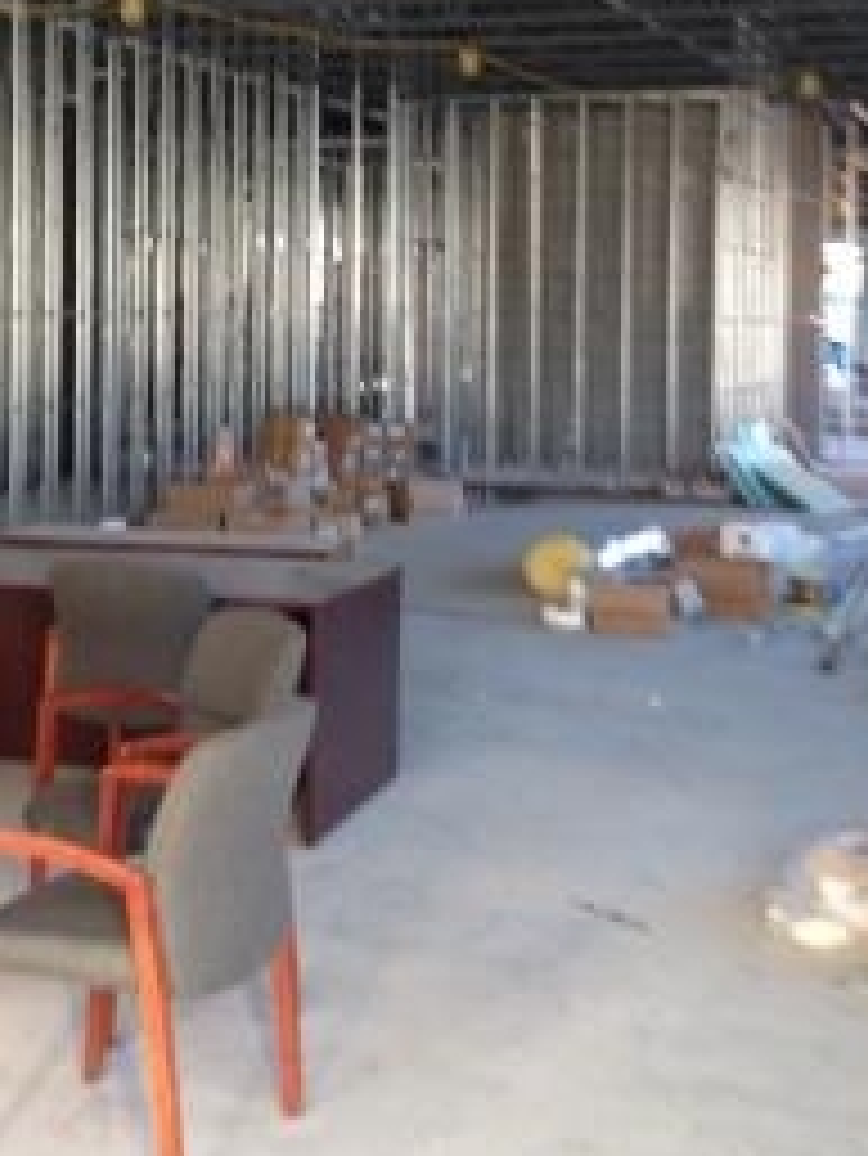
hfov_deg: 24.0
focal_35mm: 61
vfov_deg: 31.3
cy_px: 346
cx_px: 378
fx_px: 2038
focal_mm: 4.28
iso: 64
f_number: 2.4
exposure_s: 1/20
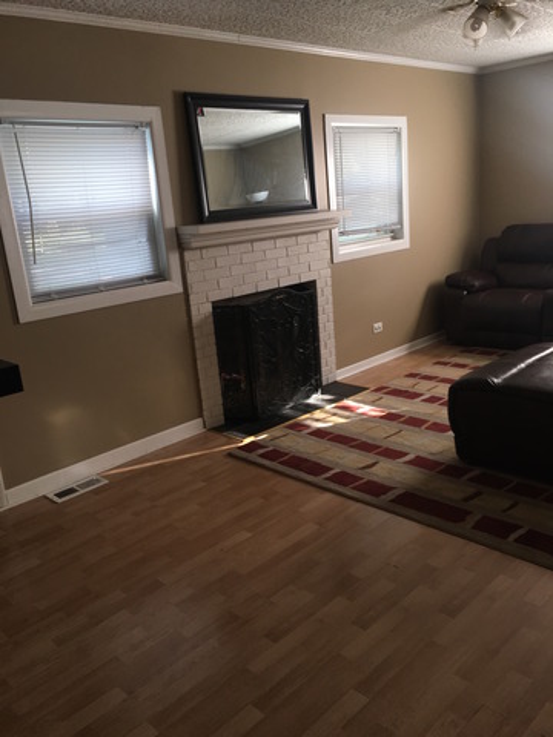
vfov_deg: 61.7
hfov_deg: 48.2
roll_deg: +5.7
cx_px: 276
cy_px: 368
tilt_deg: -15.6
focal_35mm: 29
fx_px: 618
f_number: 2.2
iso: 50
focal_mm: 4.15
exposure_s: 1/30
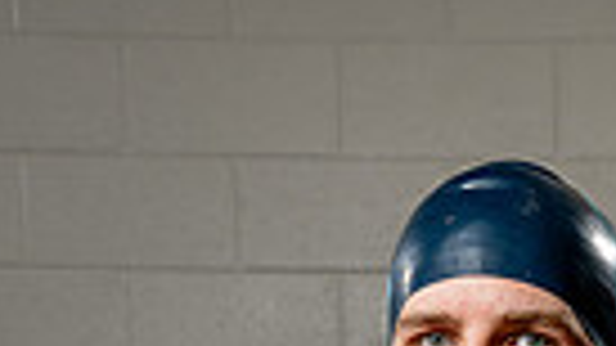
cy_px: 984
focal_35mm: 175
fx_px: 2858
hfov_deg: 12.2
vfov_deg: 6.4
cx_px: 567
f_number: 8
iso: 320
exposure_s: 1/250
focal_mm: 51
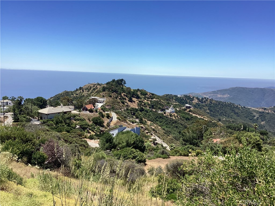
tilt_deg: -3.0
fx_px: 246
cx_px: 138
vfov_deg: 45.4
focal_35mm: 31
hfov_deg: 58.4
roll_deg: -1.2
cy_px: 103
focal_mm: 3.3
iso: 25
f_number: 2.4
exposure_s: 1/1733
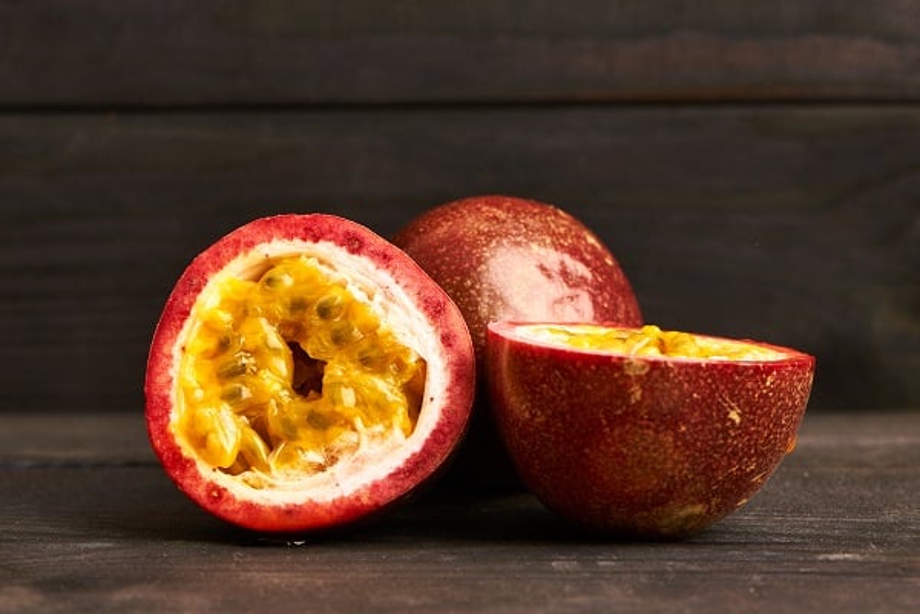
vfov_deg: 13.0
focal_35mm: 105
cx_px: 460
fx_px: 2683
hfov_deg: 19.5
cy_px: 307
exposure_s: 1/160
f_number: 13
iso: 100
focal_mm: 105
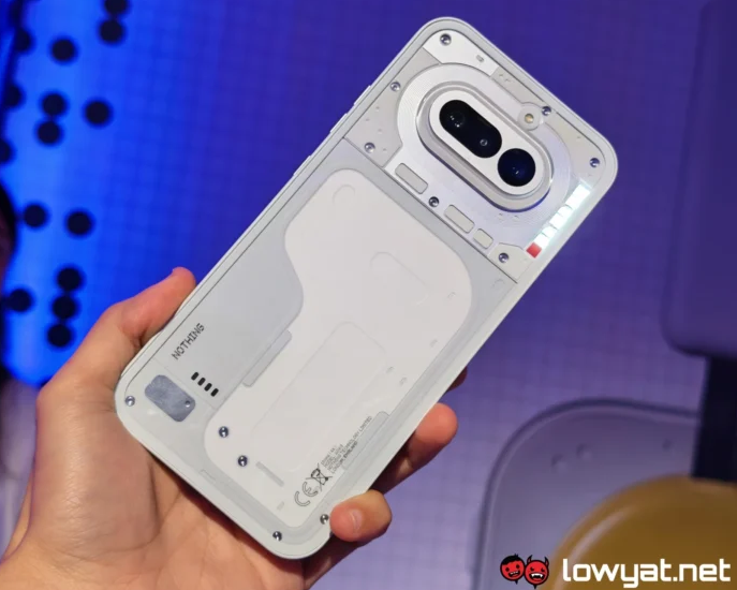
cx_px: 343
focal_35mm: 49
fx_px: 1069
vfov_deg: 30.9
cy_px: 299
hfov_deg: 38.0
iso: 64
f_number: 1.6
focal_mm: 5.4
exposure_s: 1/52
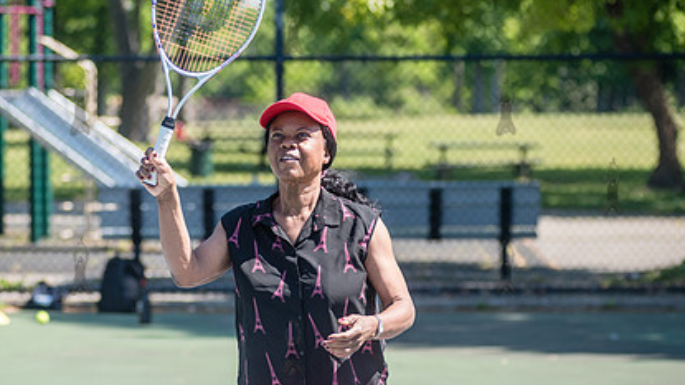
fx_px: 3268
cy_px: 200
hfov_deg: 12.0
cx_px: 292
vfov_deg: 6.7
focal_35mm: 180
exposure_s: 1/1000
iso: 200
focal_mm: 112
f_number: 3.5
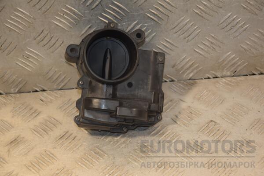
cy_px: 88
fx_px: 682
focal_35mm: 93
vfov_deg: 14.7
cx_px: 132
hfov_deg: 21.9
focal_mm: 62
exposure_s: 1/160
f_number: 5.3
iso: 800
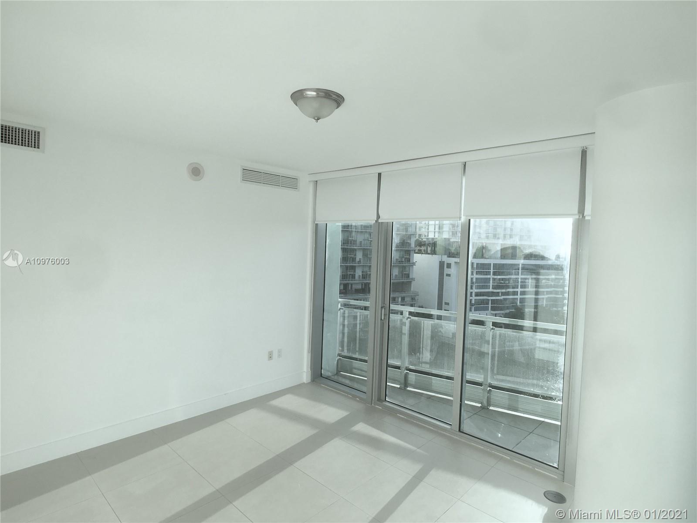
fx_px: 584
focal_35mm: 29
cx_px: 348
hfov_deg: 61.7
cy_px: 262
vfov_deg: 48.2
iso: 25
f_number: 2.2
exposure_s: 1/615
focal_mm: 4.15
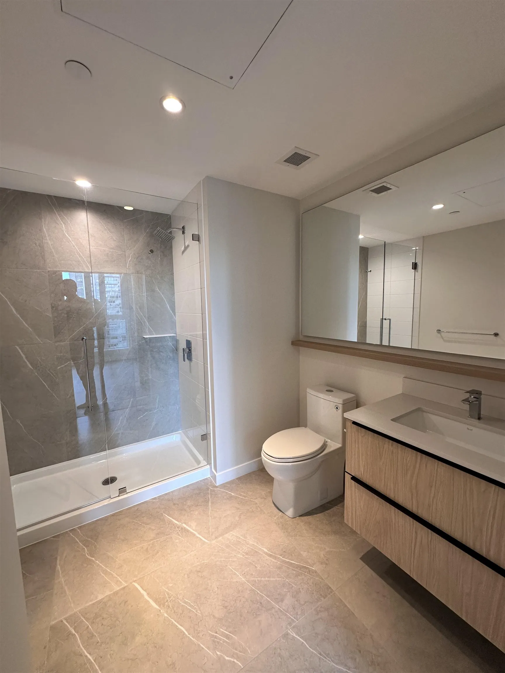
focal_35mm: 14
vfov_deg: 102.1
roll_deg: +0.9
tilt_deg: -6.8
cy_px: 336
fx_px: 272
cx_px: 252
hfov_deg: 85.7
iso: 160
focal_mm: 2.22
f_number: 2.2
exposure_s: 1/120
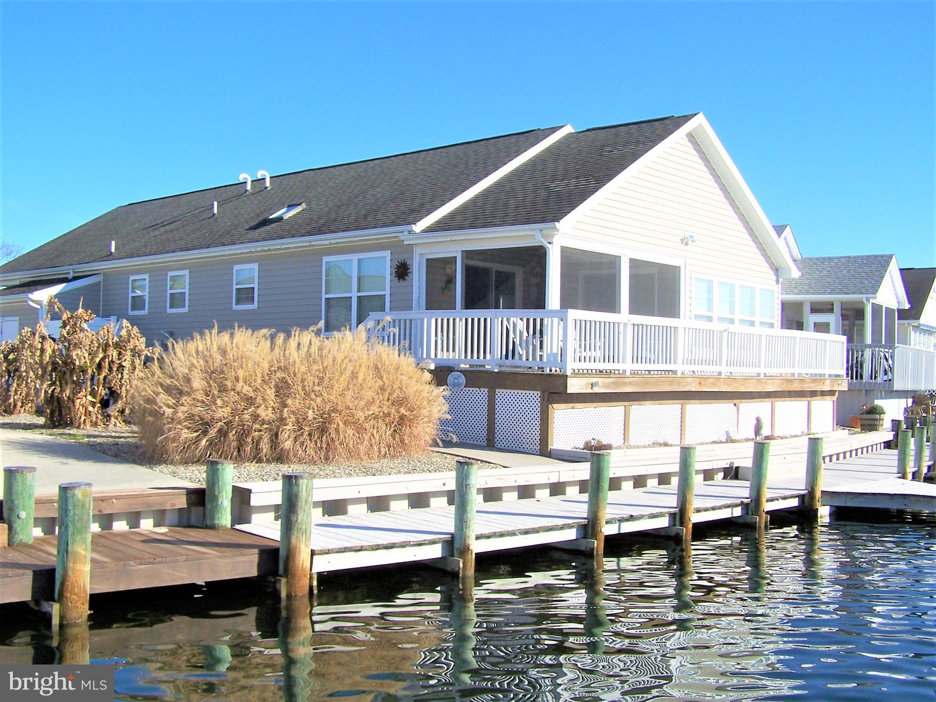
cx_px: 468
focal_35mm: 38
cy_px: 351
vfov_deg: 37.7
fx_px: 1028
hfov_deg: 49.0
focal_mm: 6.3
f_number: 4
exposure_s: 1/1000
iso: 80
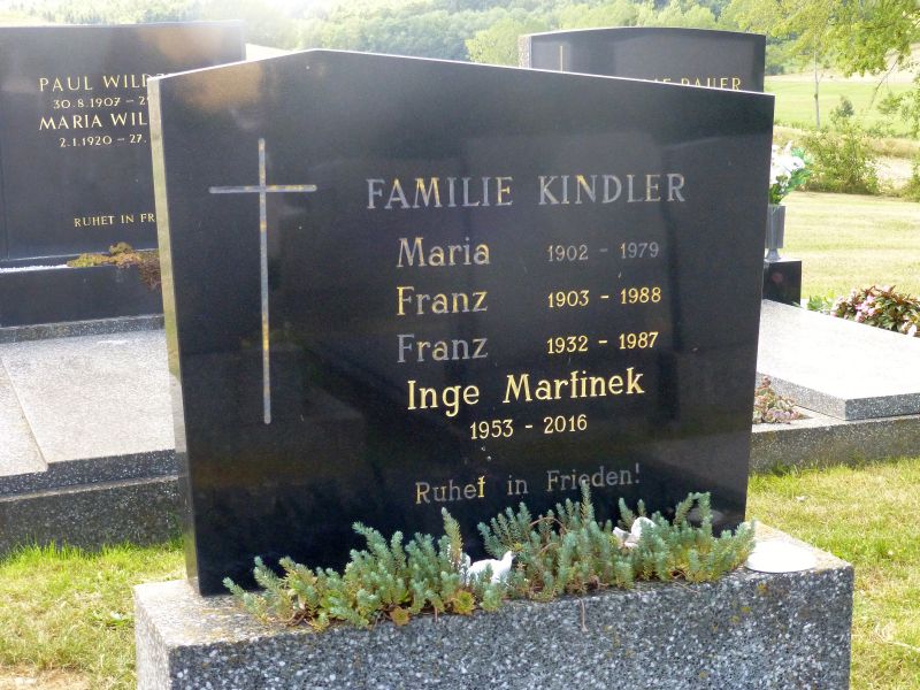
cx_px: 460
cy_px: 345
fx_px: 1541
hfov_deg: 33.2
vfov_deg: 25.2
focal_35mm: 58
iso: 500
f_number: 4.7
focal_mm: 10.3
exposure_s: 1/250
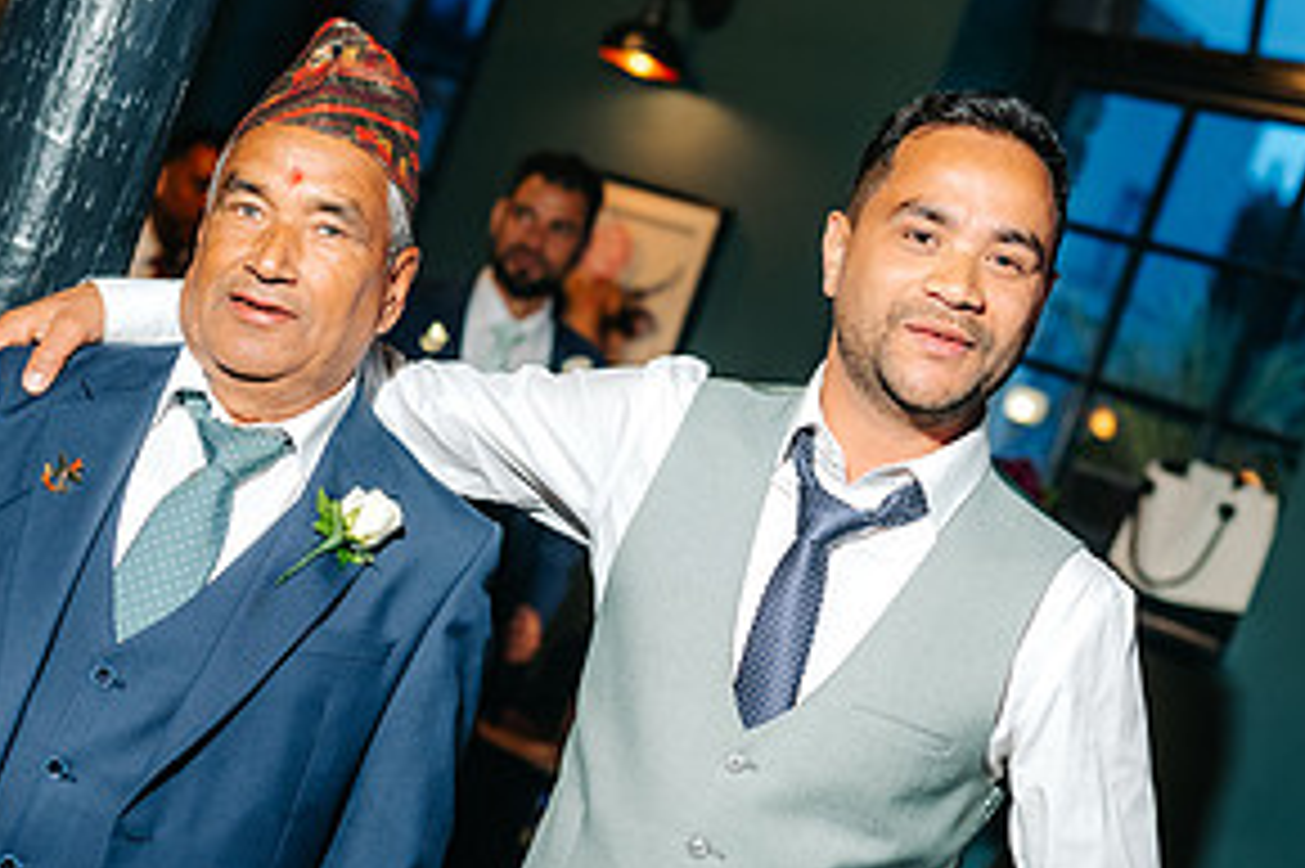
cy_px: 501
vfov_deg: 19.4
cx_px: 608
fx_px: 2536
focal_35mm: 70
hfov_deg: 28.9
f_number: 2
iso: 400
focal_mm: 35
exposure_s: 1/200
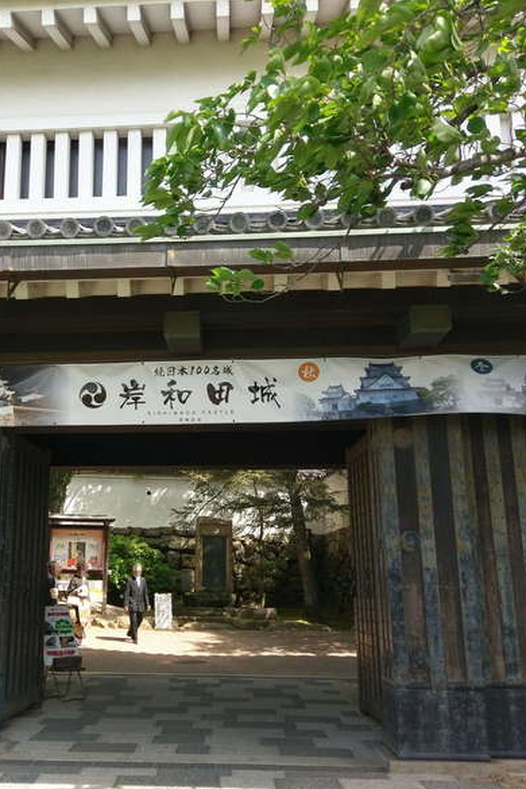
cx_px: 167
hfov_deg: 35.5
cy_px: 392
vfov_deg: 51.9
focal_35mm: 37
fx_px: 811
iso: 100
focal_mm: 4.58
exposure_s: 1/733
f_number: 1.8
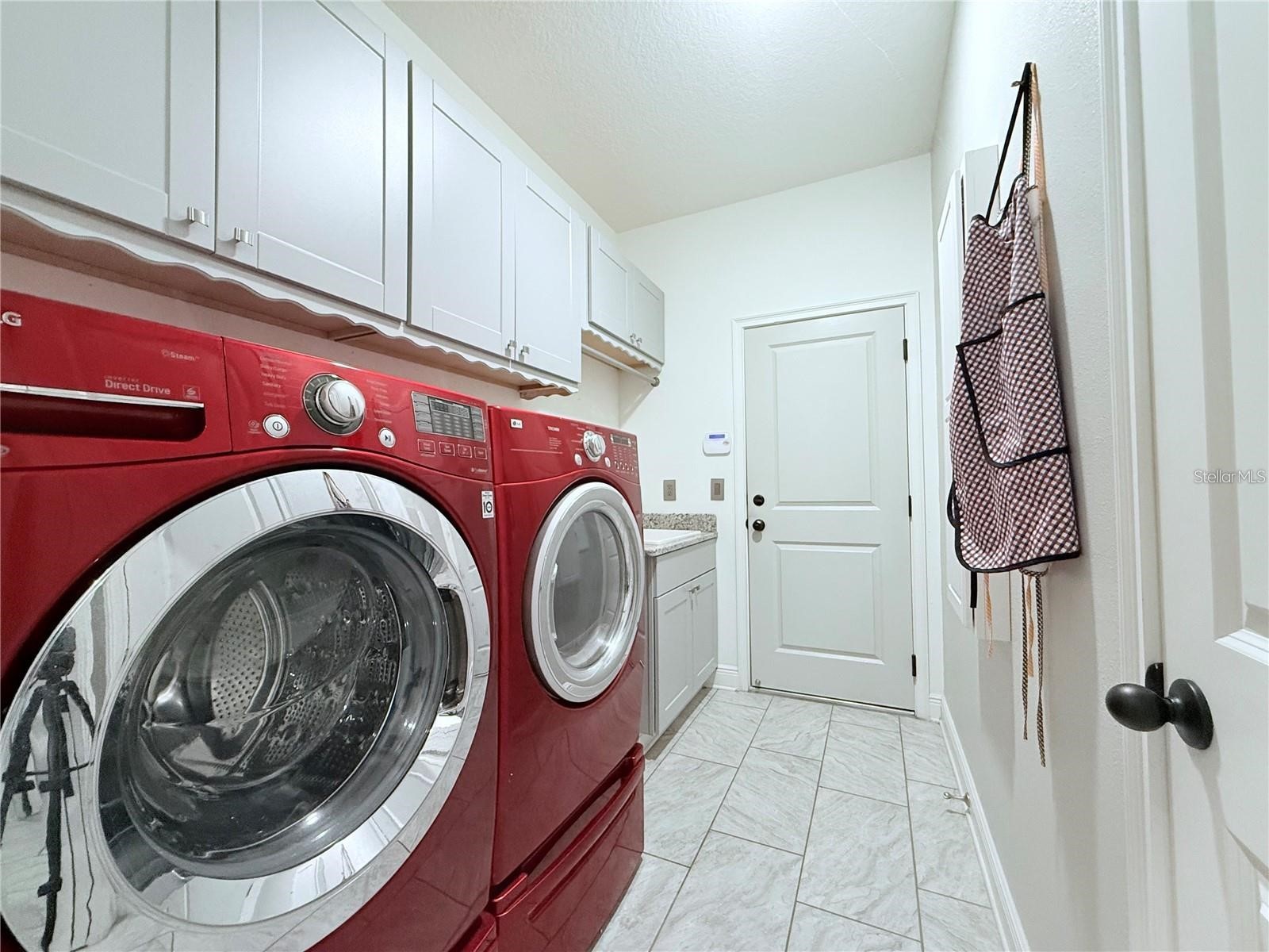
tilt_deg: +2.6
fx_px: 513
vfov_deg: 85.7
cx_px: 634
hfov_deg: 102.1
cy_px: 476
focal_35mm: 14
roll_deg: +0.5
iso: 400
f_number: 2.2
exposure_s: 1/60
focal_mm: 2.22
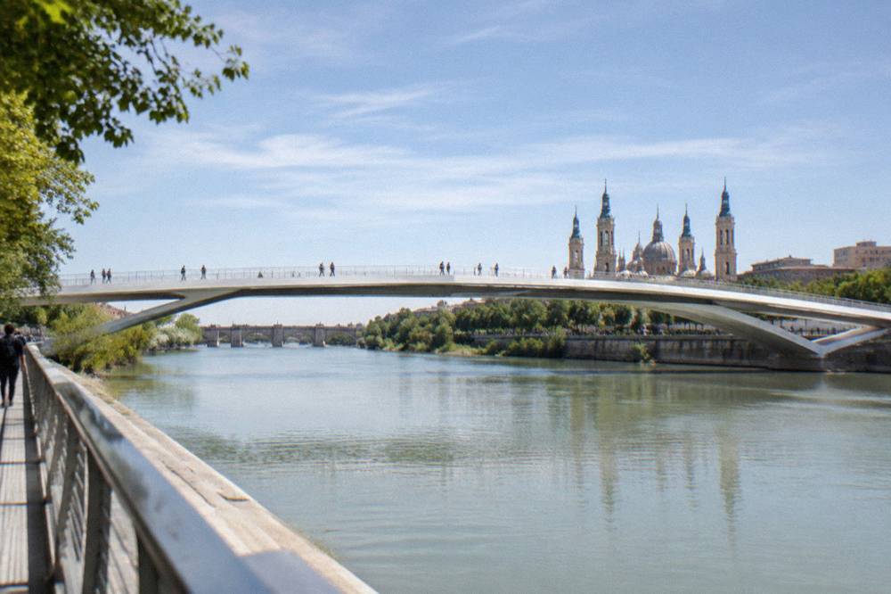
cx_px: 446
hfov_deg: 48.5
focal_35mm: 40
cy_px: 297
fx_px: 990
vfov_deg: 33.4
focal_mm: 40
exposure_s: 1/125
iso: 100
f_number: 11
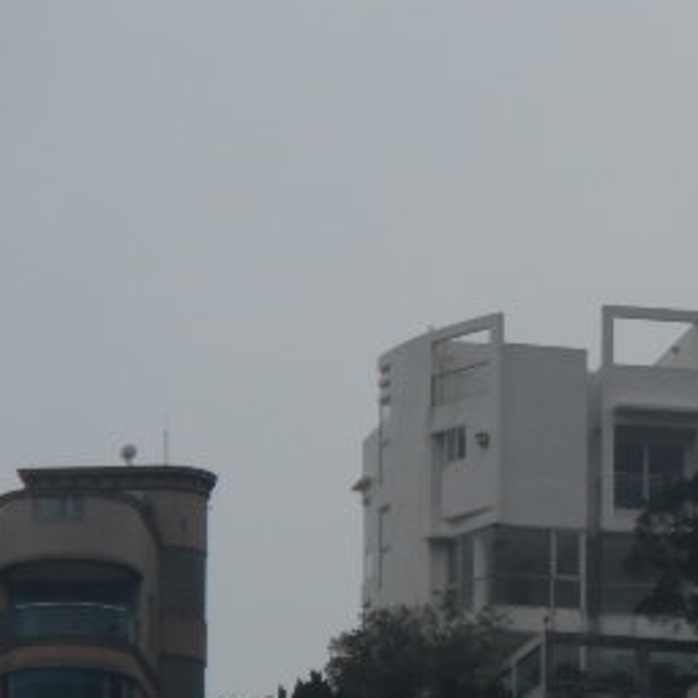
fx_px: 15125
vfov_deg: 2.6
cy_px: 450
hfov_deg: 2.6
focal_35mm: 663
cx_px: 605
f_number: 5.9
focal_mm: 53
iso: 64
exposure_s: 1/320
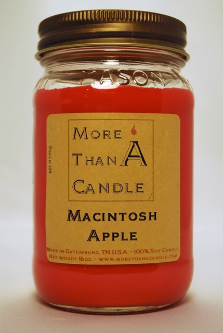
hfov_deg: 20.7
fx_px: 611
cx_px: 112
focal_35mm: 66
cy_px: 166
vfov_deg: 30.5
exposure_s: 1/100
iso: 200
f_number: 5.3
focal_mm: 44
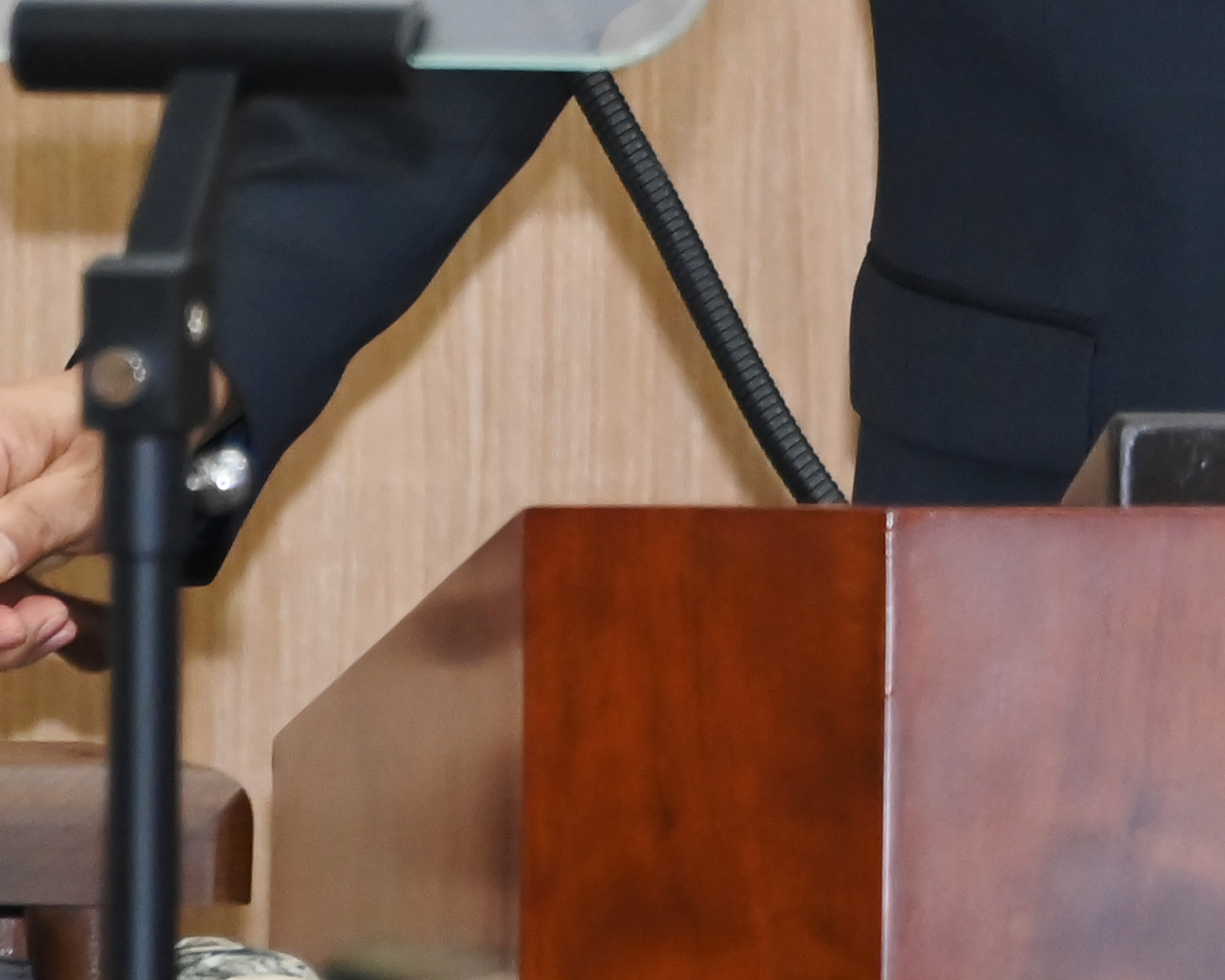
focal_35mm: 1115
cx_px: 1490
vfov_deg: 1.4
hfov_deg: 1.7
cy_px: -583
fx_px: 40427
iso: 5000
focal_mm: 300
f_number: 6.3
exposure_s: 1/200
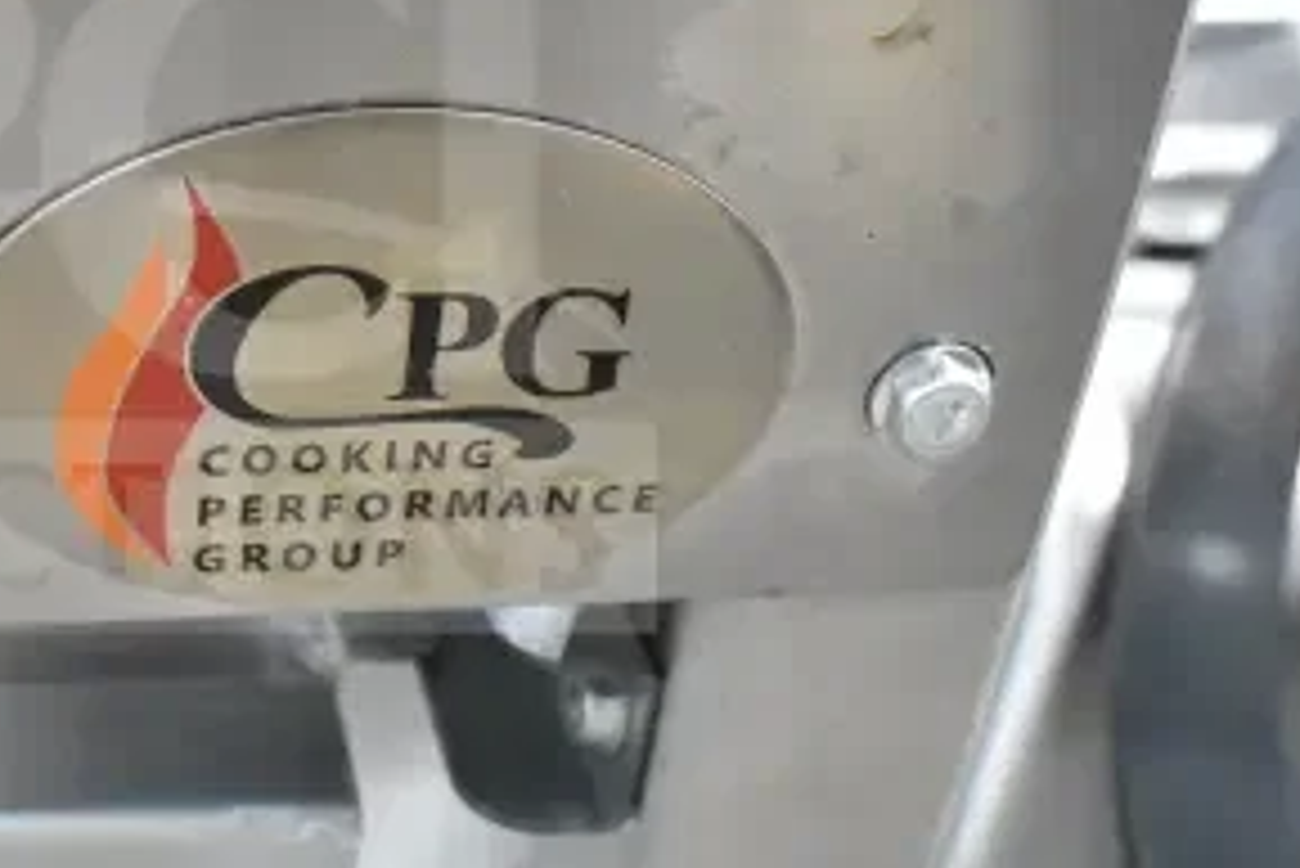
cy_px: 277
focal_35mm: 57
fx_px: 2059
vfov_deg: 23.7
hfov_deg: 33.3
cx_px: 148
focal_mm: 18
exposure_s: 1/125
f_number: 5.6
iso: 6400
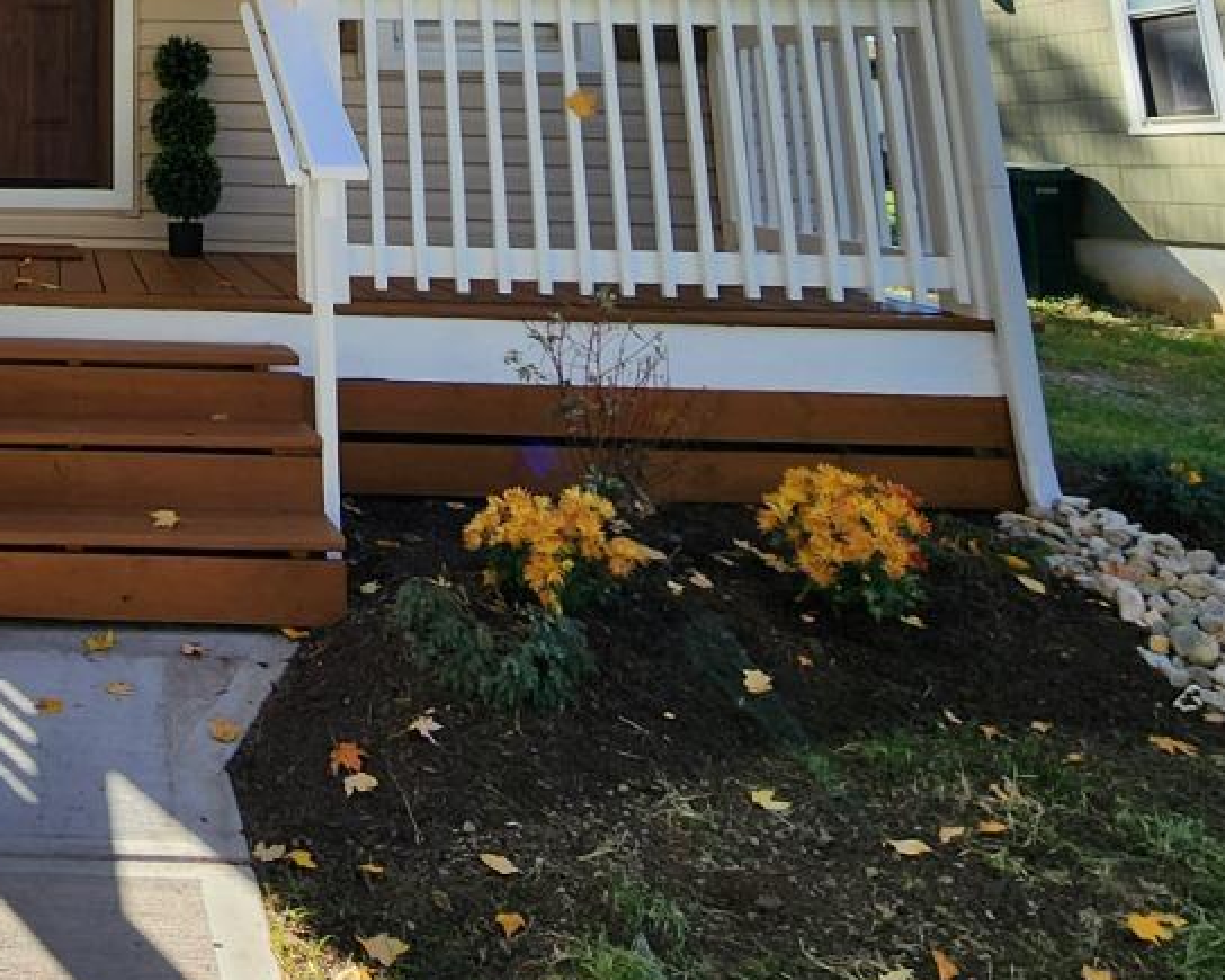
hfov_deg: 43.9
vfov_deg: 34.4
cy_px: -177
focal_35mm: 35
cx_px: -5
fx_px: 1269
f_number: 2.2
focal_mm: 2.2
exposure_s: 1/1033
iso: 50
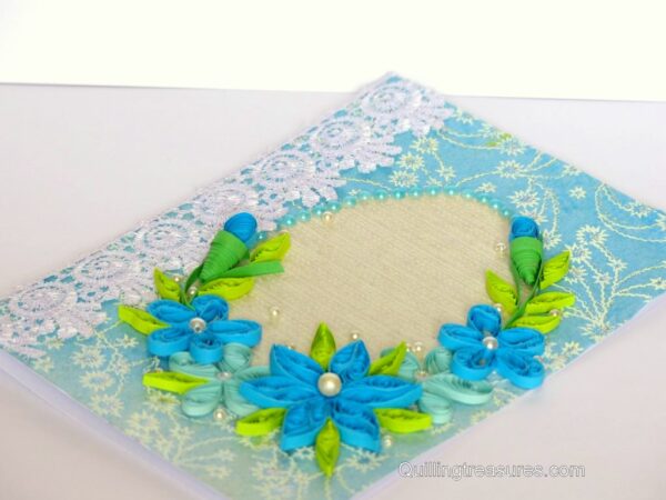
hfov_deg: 12.0
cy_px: 250
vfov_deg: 9.0
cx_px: 333
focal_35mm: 165
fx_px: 3175
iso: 100
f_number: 2.8
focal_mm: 29.6
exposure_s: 1/80
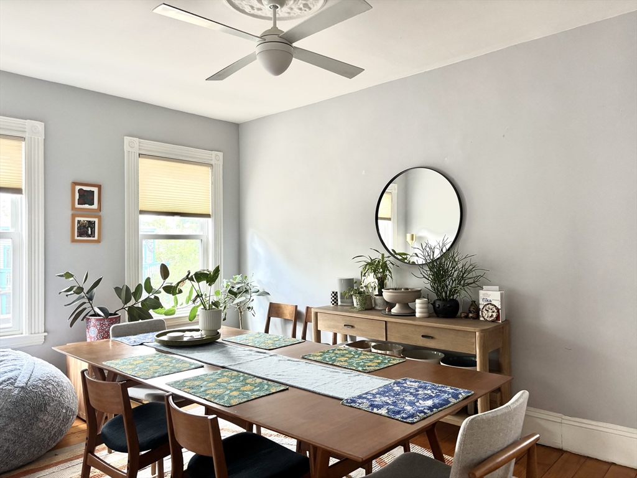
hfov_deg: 67.3
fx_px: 478
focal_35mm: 26
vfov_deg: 53.1
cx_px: 318
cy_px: 239
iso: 125
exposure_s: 1/80
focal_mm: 5.96
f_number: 1.6
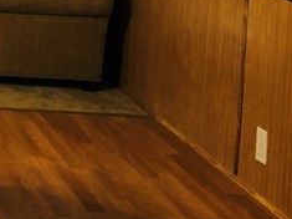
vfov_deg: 11.6
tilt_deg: -5.7
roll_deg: -0.3
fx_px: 1029
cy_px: -106
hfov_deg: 13.7
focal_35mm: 122
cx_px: -299
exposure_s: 1/15
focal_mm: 4
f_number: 1.8
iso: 40
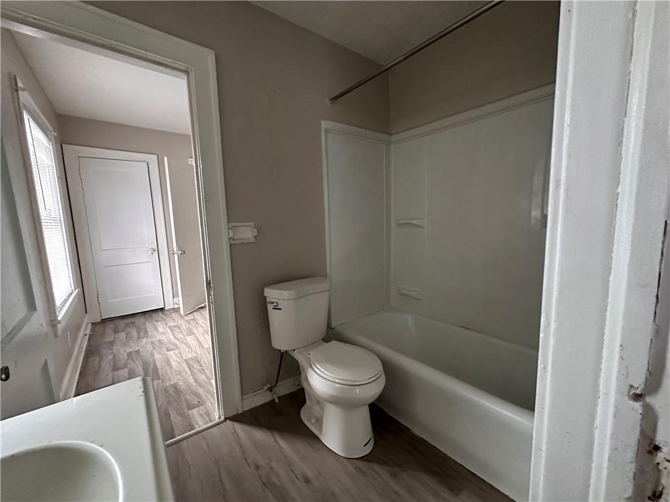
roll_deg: +1.4
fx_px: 271
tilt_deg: -5.3
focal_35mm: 14
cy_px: 251
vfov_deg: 85.7
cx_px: 335
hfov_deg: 102.1
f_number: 2.2
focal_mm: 2.22
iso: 640
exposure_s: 1/60
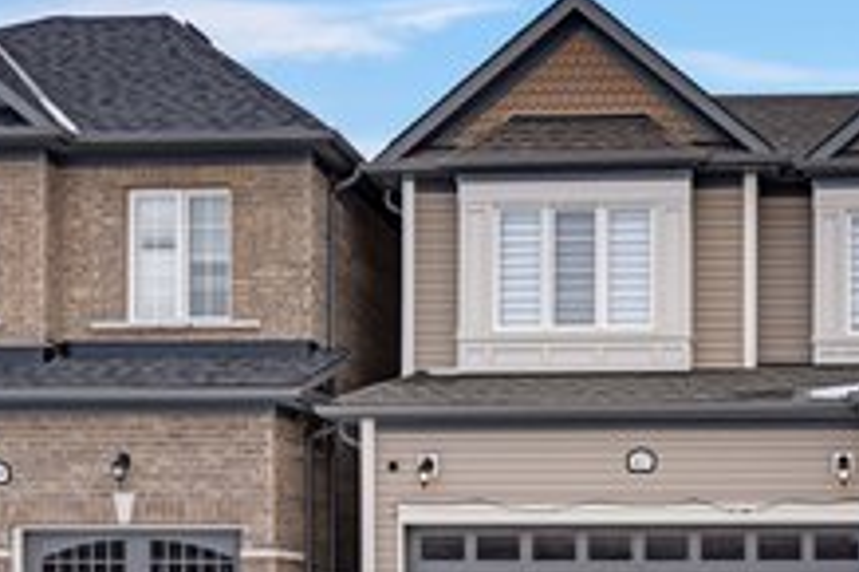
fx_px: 1431
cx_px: 735
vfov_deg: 22.5
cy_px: 371
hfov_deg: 32.1
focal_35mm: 60
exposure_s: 1/500
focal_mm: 30
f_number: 7.1
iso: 100
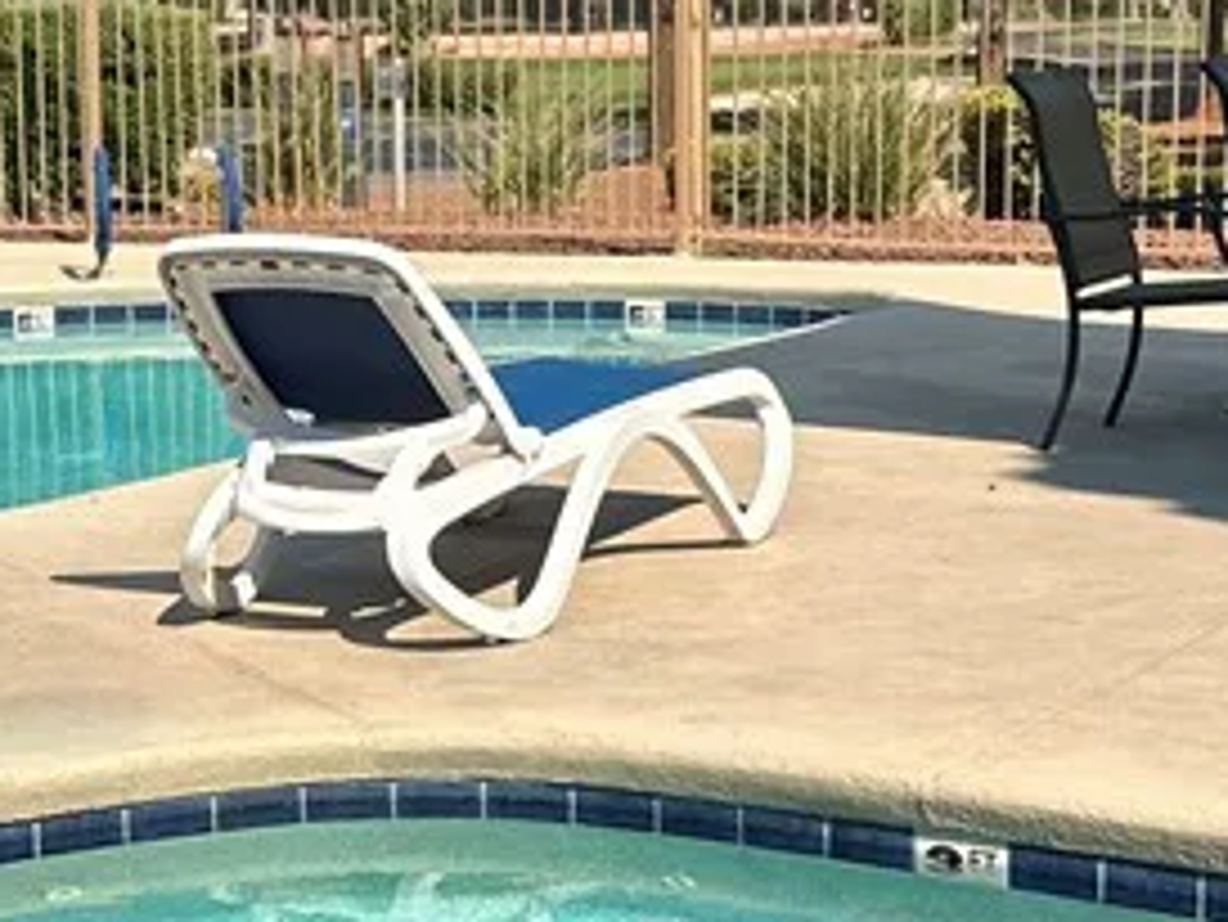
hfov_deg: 21.7
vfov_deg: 16.4
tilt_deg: -8.1
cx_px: 445
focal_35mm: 90
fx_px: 3194
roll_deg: +1.1
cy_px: 409
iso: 80
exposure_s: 1/5848
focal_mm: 6.86
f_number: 1.78
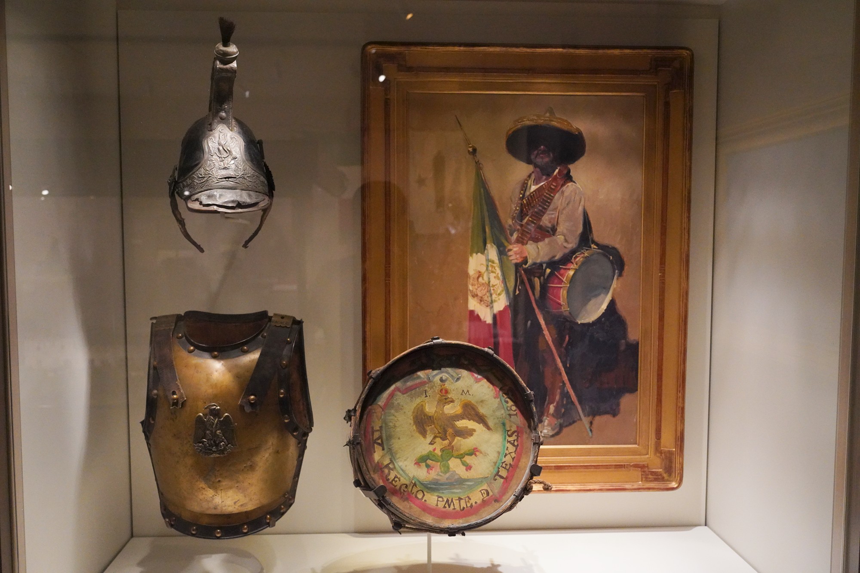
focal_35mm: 33
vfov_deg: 40.0
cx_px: 430
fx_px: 788
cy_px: 286
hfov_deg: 57.2
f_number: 4.5
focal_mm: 33
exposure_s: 1/100
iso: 8000
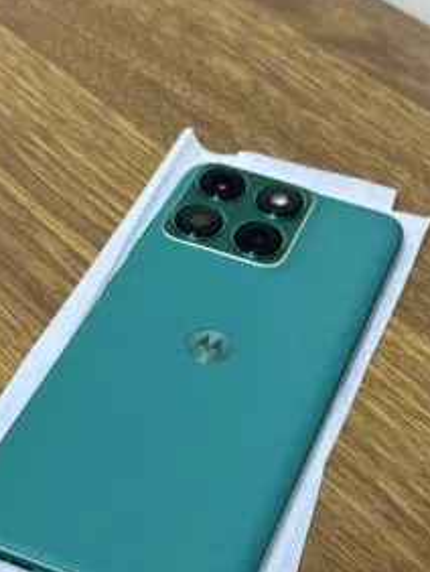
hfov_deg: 21.6
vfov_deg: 28.5
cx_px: 221
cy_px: 333
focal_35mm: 68
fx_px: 1125
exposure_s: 1/20
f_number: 1.78
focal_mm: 6.86
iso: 640
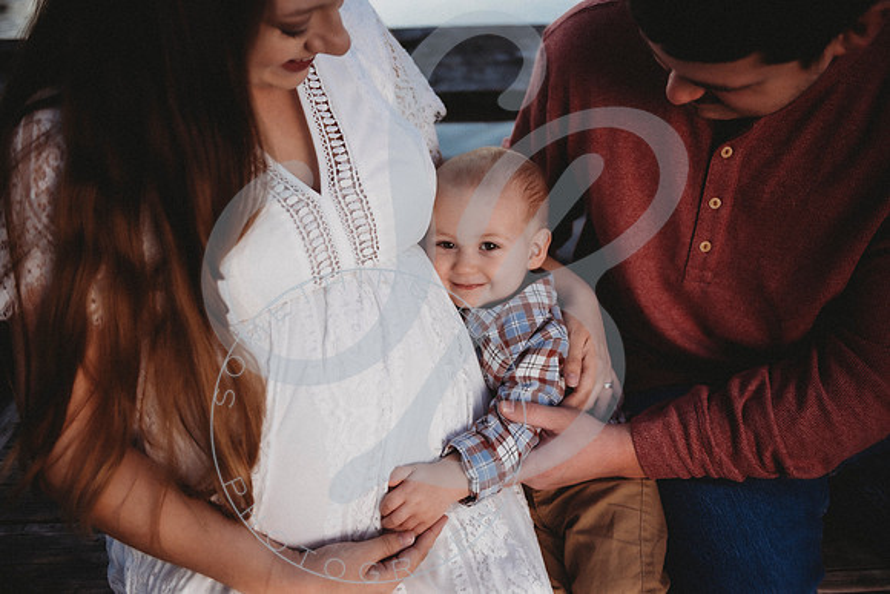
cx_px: 445
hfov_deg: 58.7
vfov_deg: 41.1
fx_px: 791
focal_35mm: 32
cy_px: 297
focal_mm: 32
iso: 100
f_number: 2.8
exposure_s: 1/500
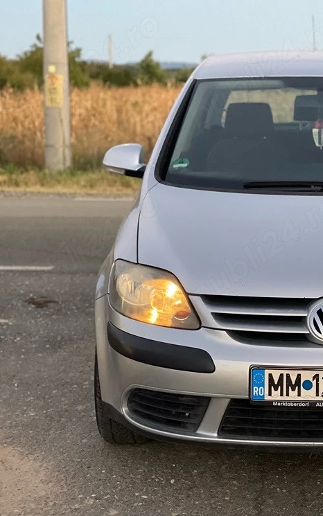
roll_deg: -0.1
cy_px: 257
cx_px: 310
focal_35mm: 91
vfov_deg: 22.8
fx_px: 1281
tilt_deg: -7.2
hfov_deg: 14.2
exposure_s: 1/33
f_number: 2.2
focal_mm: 7.5
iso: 400
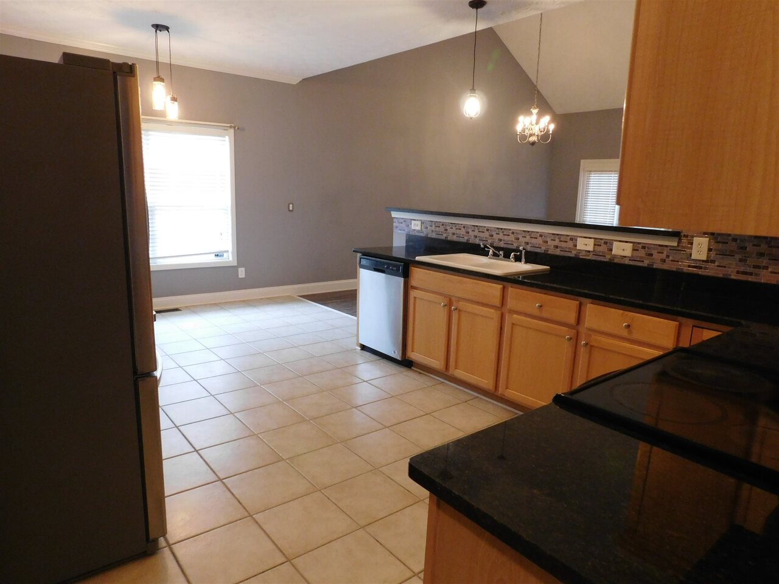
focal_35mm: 23
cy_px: 292
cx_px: 390
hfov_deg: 73.9
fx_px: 518
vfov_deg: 58.9
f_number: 3
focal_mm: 4
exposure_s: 1/30
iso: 400
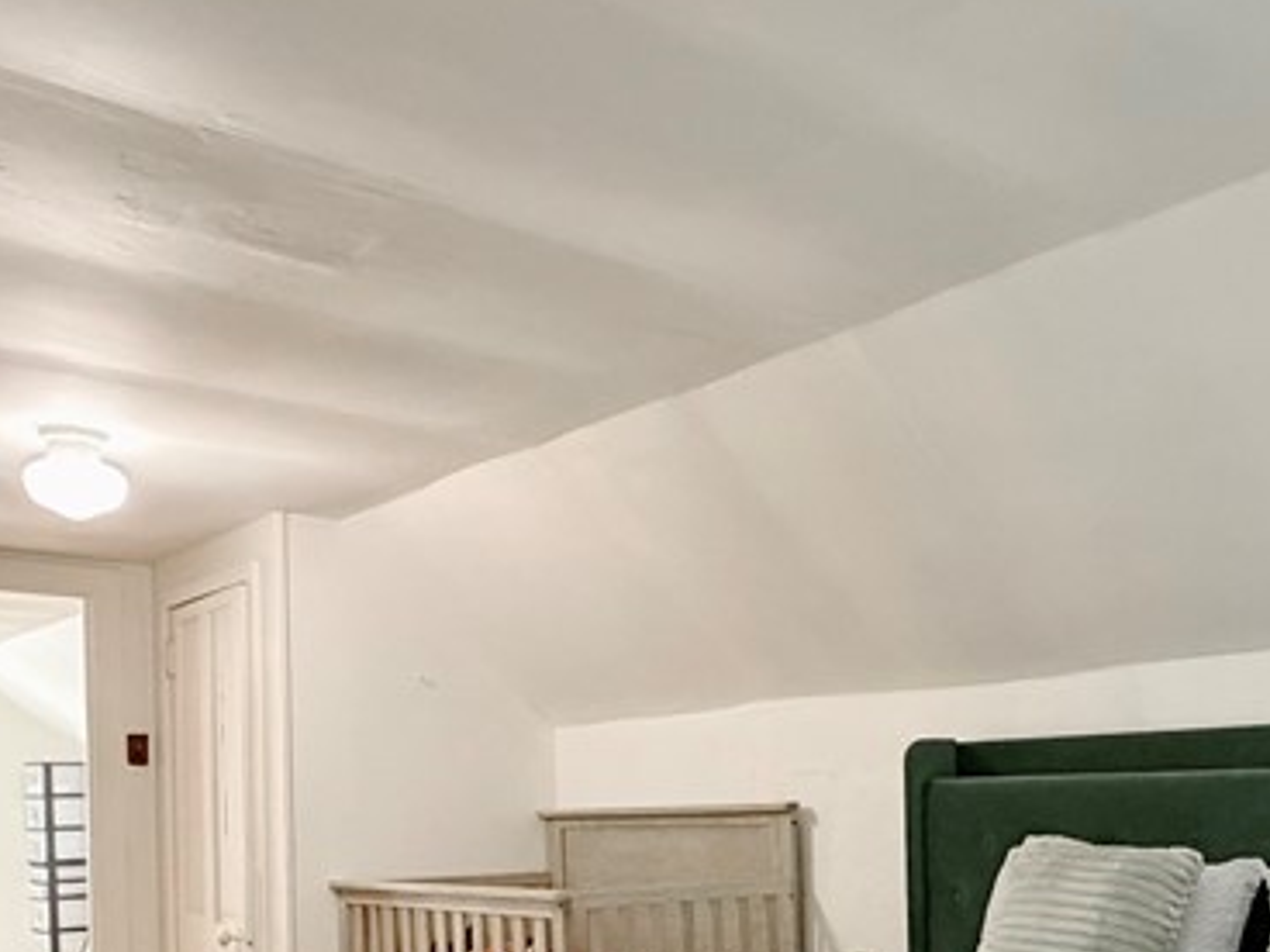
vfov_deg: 35.0
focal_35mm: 39
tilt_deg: -2.3
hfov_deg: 45.9
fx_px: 1431
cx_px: 977
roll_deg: +0.3
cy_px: 835
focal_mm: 2.22
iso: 640
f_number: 2.2
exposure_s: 1/60
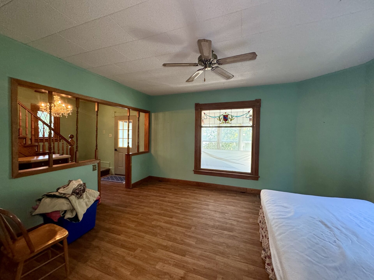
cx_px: 187
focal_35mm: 14
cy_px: 140
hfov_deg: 102.1
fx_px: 151
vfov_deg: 85.7
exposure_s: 1/60
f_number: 2.2
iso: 400
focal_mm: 2.22
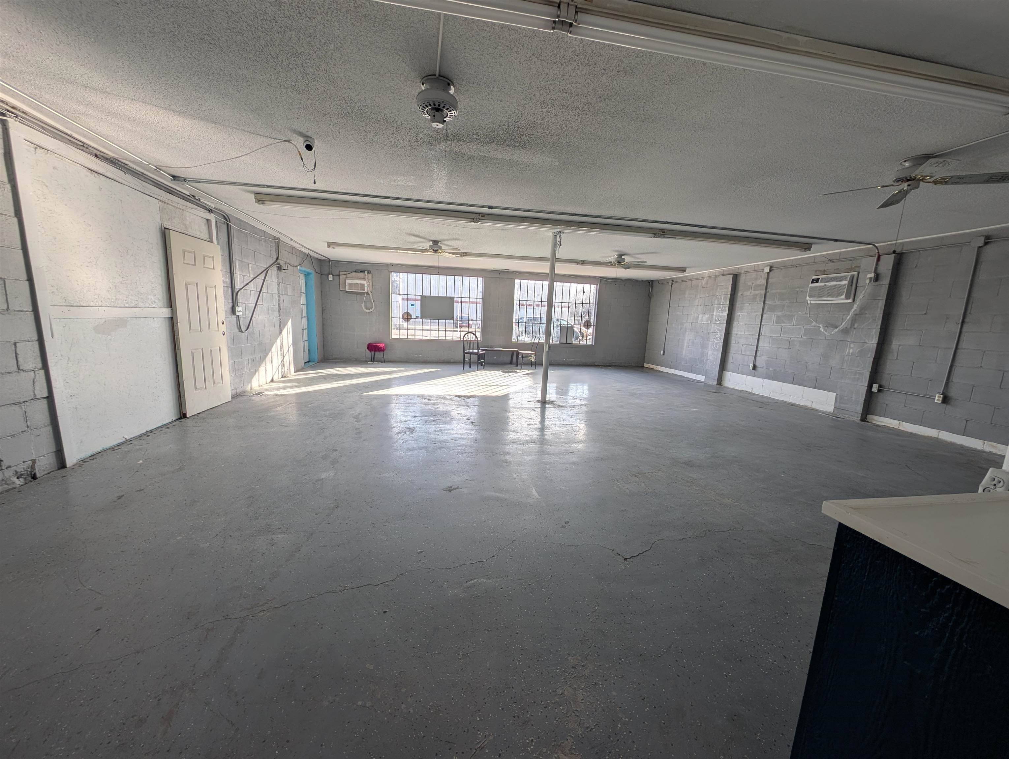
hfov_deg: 110.5
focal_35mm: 12
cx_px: 504
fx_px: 350
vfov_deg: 94.6
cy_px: 380
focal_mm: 2.23
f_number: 1.95
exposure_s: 1/230
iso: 37
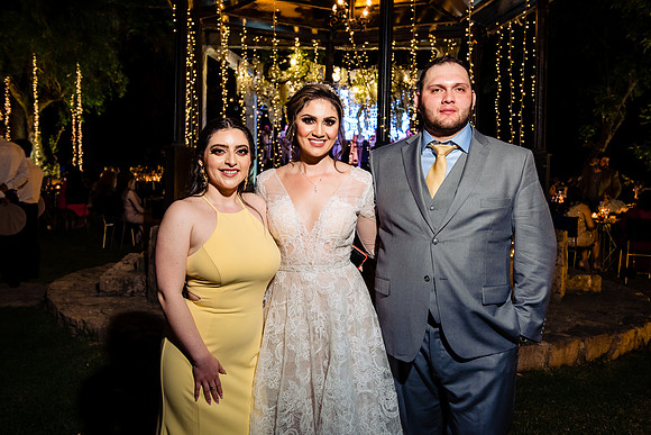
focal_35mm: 40
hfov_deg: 48.4
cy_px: 218
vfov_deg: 33.4
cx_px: 326
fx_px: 723
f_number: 7.1
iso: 1600
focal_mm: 40
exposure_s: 1/50
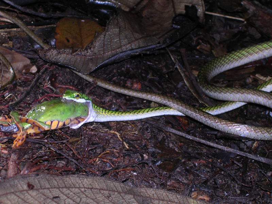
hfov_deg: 17.1
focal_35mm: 115
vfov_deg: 12.9
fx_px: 904
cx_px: 136
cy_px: 102
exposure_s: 1/60.1
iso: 100
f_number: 4.9
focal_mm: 17.4
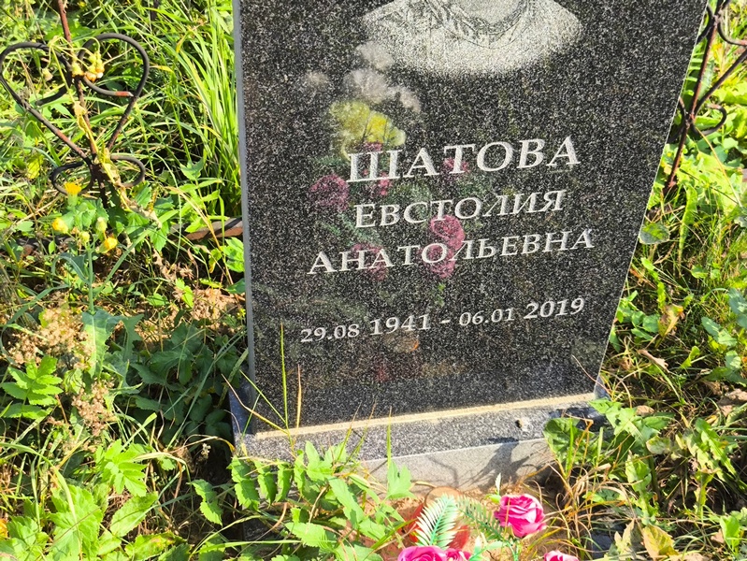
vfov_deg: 29.1
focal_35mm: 50
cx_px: 374
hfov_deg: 38.2
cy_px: 280
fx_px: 1079
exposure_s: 1/353
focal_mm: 4.71
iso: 50
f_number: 1.7
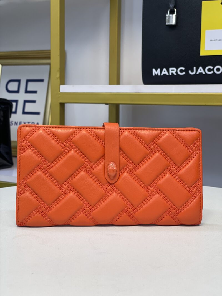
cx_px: 111
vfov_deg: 36.8
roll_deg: -1.2
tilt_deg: -4.6
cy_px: 148
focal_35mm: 52
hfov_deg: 28.0
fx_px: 445
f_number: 2
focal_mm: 6
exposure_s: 1/100
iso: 50
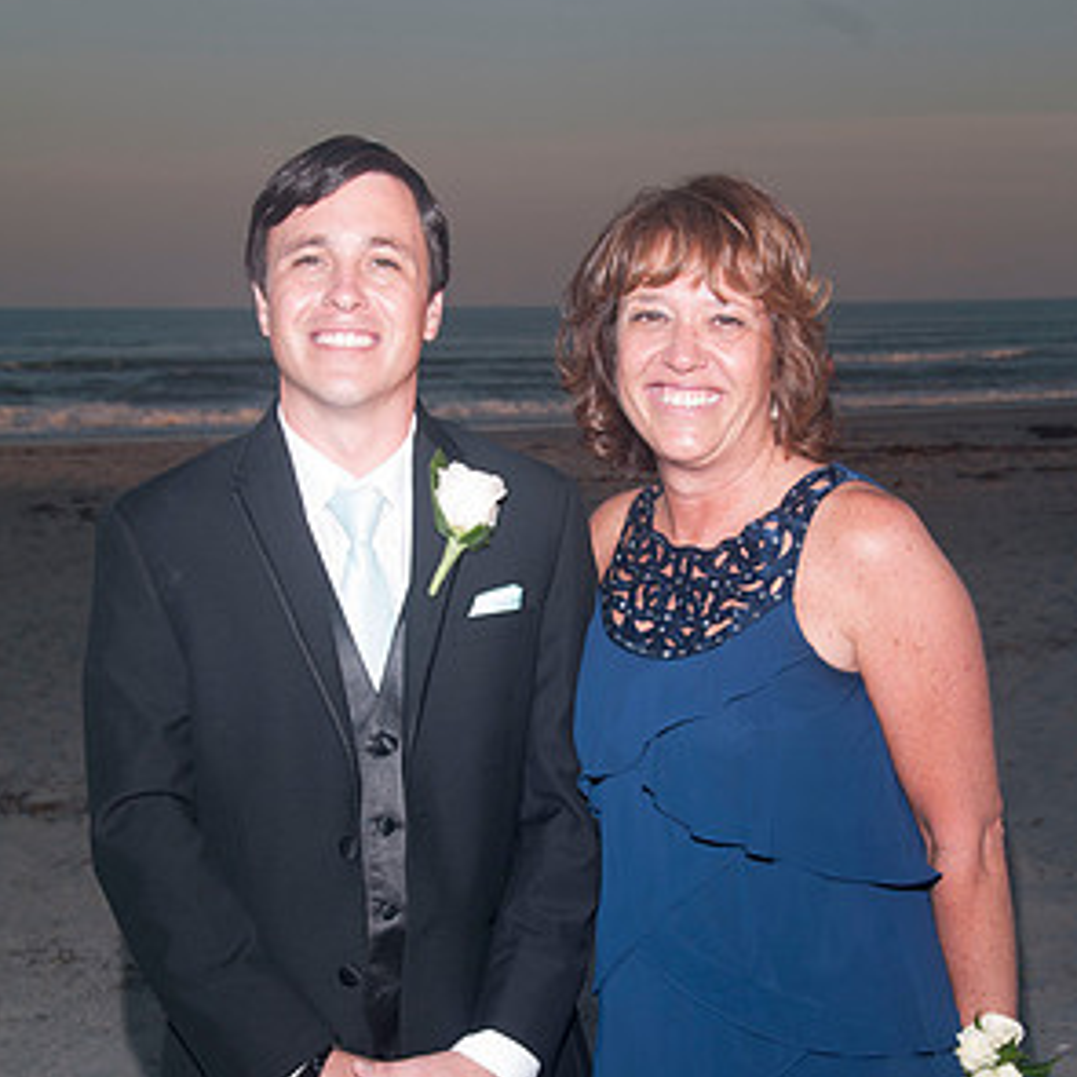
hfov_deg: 25.4
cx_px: 538
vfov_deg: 25.3
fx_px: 2394
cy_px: 675
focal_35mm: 68
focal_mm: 35
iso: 100
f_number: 8
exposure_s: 1/250
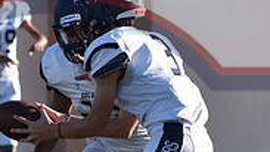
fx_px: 8184
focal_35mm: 1143
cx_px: 50
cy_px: 150
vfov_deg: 1.1
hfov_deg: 1.9
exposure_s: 1/1000
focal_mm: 230
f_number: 5.6
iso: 400
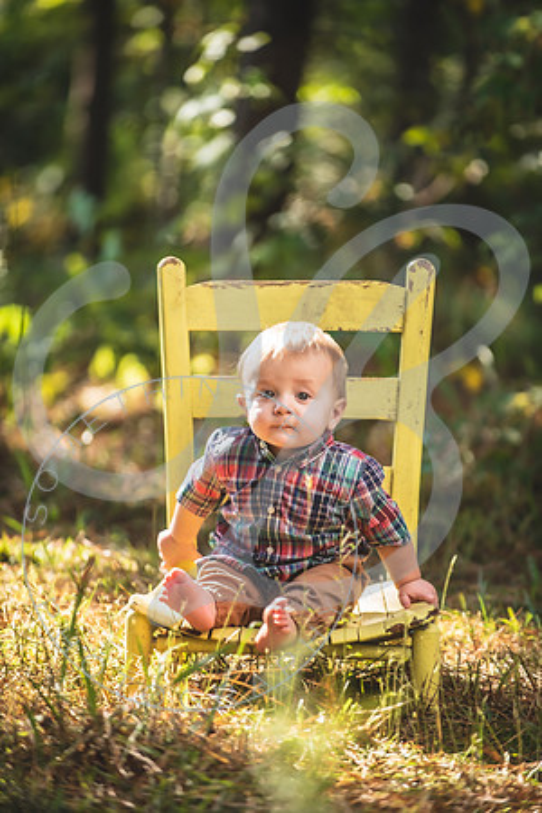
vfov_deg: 10.3
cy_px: 406
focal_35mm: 200
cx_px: 271
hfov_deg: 6.9
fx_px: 4516
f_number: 2.8
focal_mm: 200
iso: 100
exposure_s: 1/200
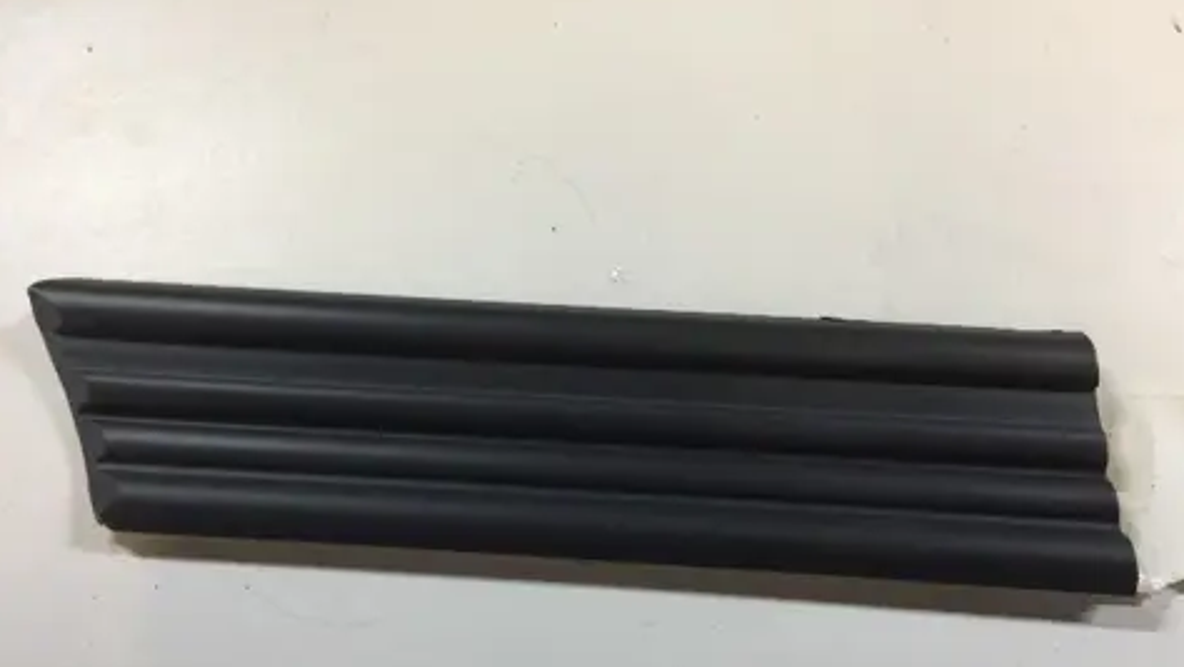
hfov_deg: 61.0
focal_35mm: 32
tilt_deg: -68.6
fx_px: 1005
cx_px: 592
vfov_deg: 36.7
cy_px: 362
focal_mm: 4.15
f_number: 2.2
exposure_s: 1/33
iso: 100
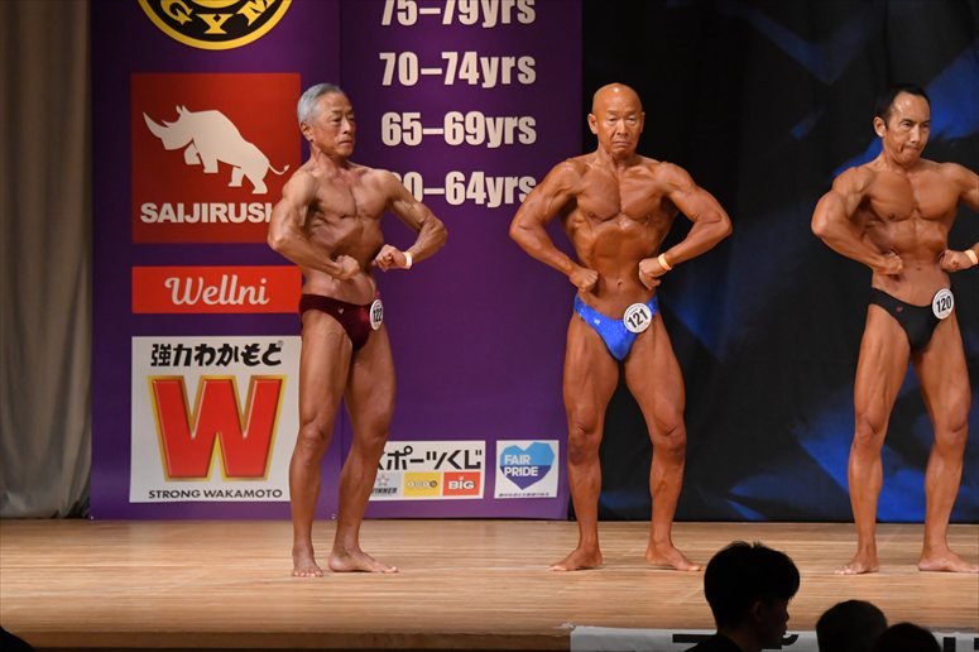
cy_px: 326
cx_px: 490
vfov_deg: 5.4
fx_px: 6931
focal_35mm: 255
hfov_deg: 8.1
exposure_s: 1/400
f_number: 5.6
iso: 4000
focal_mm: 170
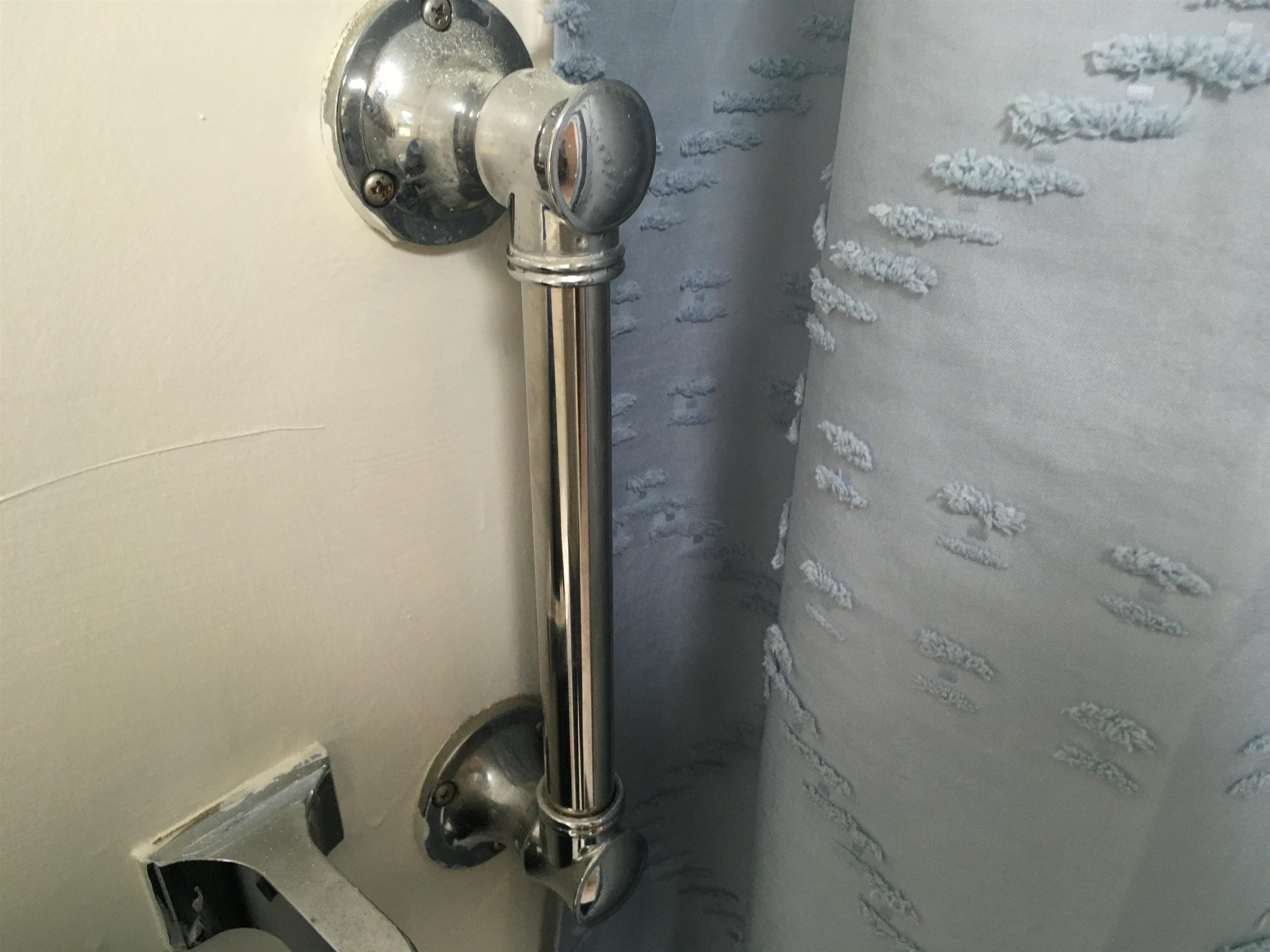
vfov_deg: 48.2
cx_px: 635
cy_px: 476
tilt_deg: -26.7
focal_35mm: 29
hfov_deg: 61.7
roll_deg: -2.0
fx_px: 1064
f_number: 2.2
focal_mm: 4.15
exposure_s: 1/30
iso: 100
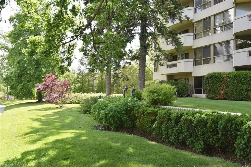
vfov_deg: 43.6
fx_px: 209
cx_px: 126
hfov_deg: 61.9
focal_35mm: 30
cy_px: 84
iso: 500
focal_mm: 30
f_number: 9
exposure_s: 1/320
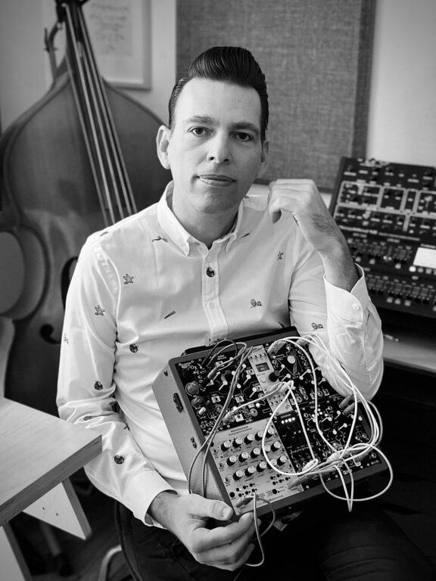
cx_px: 218
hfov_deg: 53.1
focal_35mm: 26
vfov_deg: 67.3
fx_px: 437
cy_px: 290
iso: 320
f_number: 1.6
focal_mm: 5.1
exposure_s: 1/60
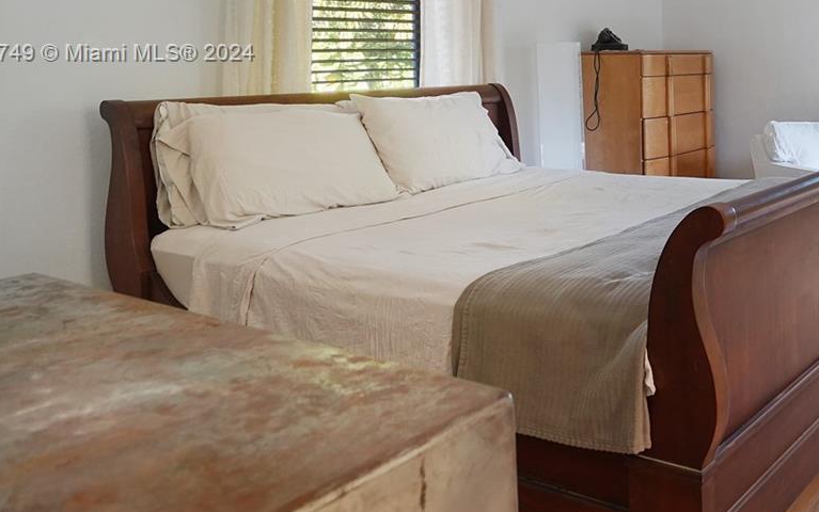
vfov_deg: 35.2
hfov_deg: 49.2
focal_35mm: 34
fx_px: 759
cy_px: 54
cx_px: 767
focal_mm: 16
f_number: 5
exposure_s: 1/125
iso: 2500
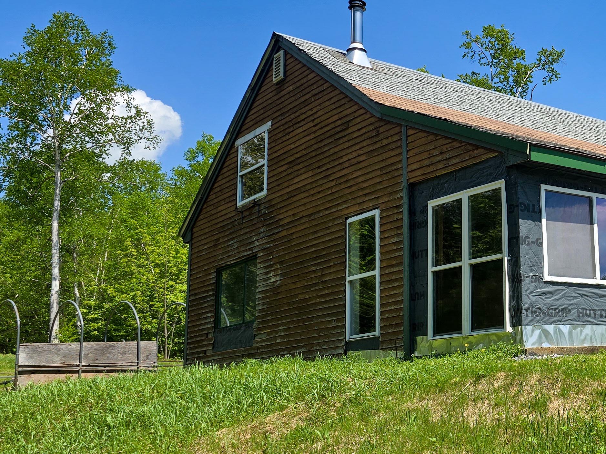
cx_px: 604
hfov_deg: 35.3
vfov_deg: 29.7
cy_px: 231
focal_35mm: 49
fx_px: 858
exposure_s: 1/900
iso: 12
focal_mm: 6.3
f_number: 1.7
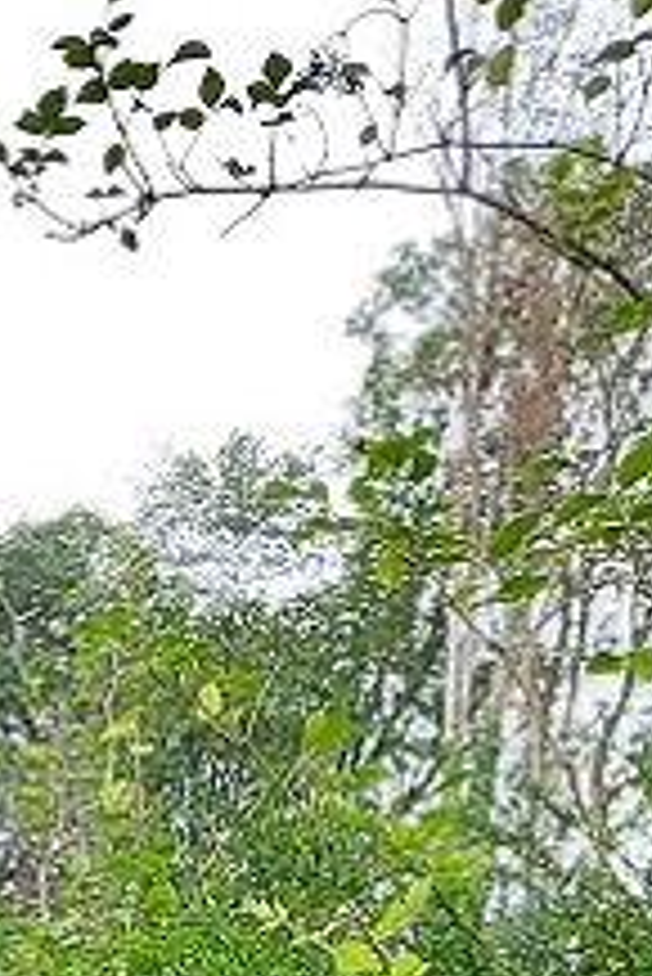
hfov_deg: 10.1
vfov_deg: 14.8
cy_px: 1898
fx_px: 3146
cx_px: -971
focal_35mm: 116
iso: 32
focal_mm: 5.23
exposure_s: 1/100
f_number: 1.8
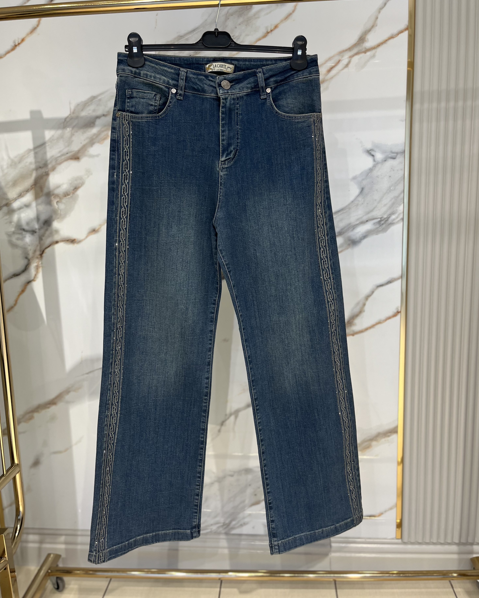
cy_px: 276
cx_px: 234
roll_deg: +1.9
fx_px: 496
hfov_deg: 51.5
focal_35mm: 28
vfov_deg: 62.1
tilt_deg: -9.1
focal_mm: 5.1
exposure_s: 1/121
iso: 80
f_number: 1.6
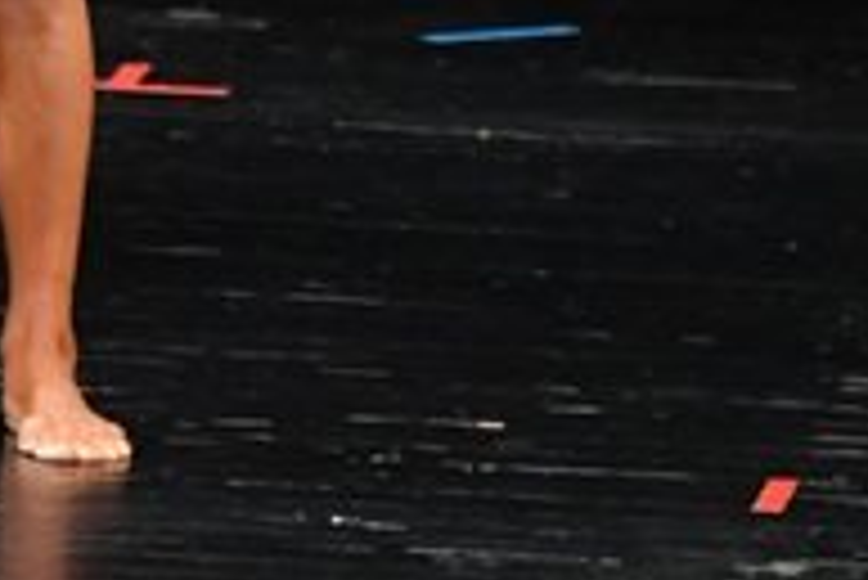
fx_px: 26131
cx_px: -16
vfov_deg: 1.3
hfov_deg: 1.9
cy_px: -513
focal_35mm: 1083
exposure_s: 1/400
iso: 3200
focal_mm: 180
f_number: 5.6
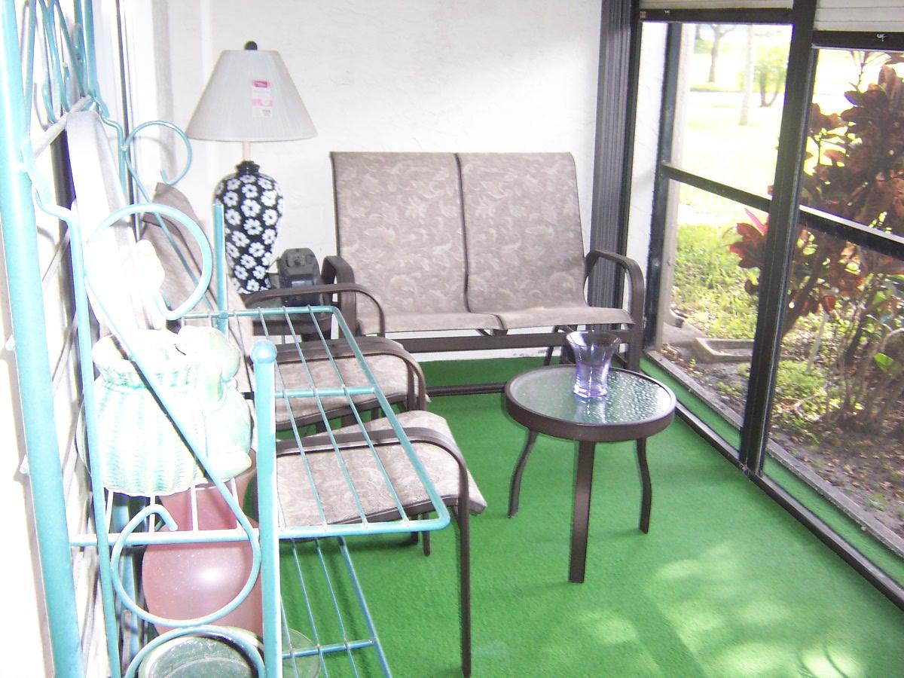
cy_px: 339
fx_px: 940
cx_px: 452
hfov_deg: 51.4
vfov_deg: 39.7
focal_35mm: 36
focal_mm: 5.6
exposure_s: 1/60
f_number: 2.8
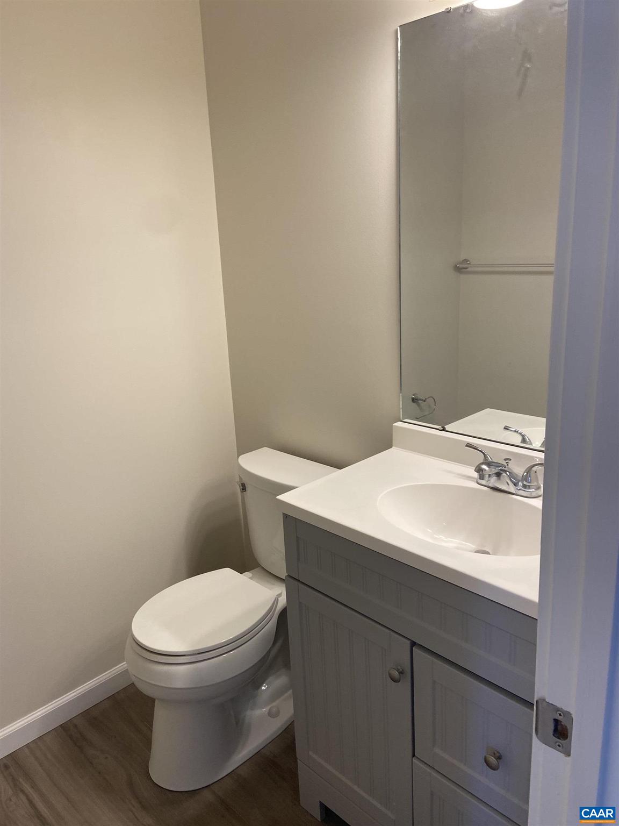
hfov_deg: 53.1
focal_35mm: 26
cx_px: 310
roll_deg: +1.5
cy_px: 413
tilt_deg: -13.9
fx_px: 620
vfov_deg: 67.3
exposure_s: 1/120
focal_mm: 4.25
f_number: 1.8
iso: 80
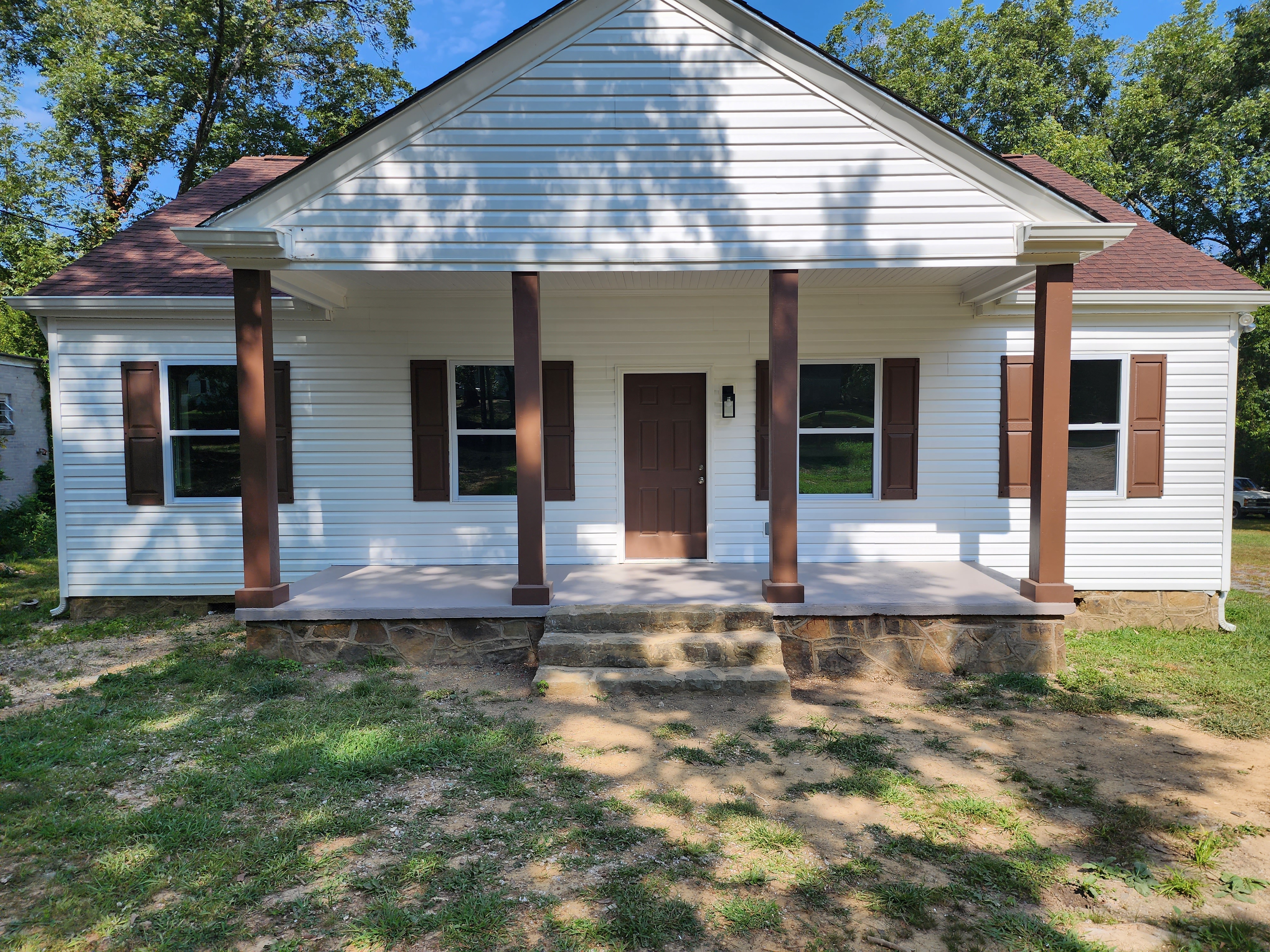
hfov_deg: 73.9
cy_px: 476
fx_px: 844
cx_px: 635
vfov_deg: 58.9
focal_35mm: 23
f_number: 1.8
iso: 12
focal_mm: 6.4
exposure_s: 1/909
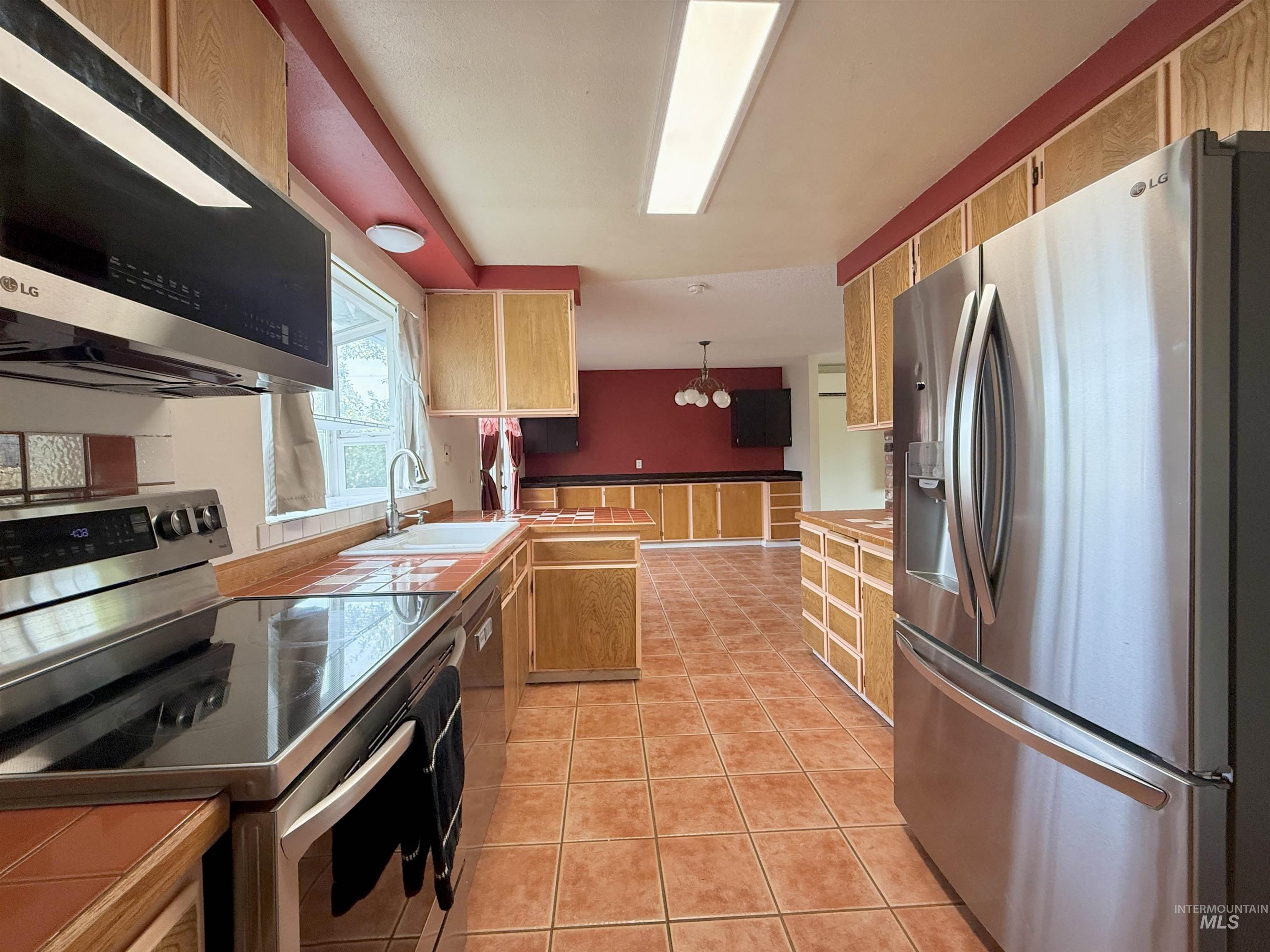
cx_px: 635
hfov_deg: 102.1
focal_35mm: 14
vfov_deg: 85.7
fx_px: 514
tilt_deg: -1.9
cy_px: 476
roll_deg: +0.7
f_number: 2.2
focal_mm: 2.22
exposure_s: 1/120
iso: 200
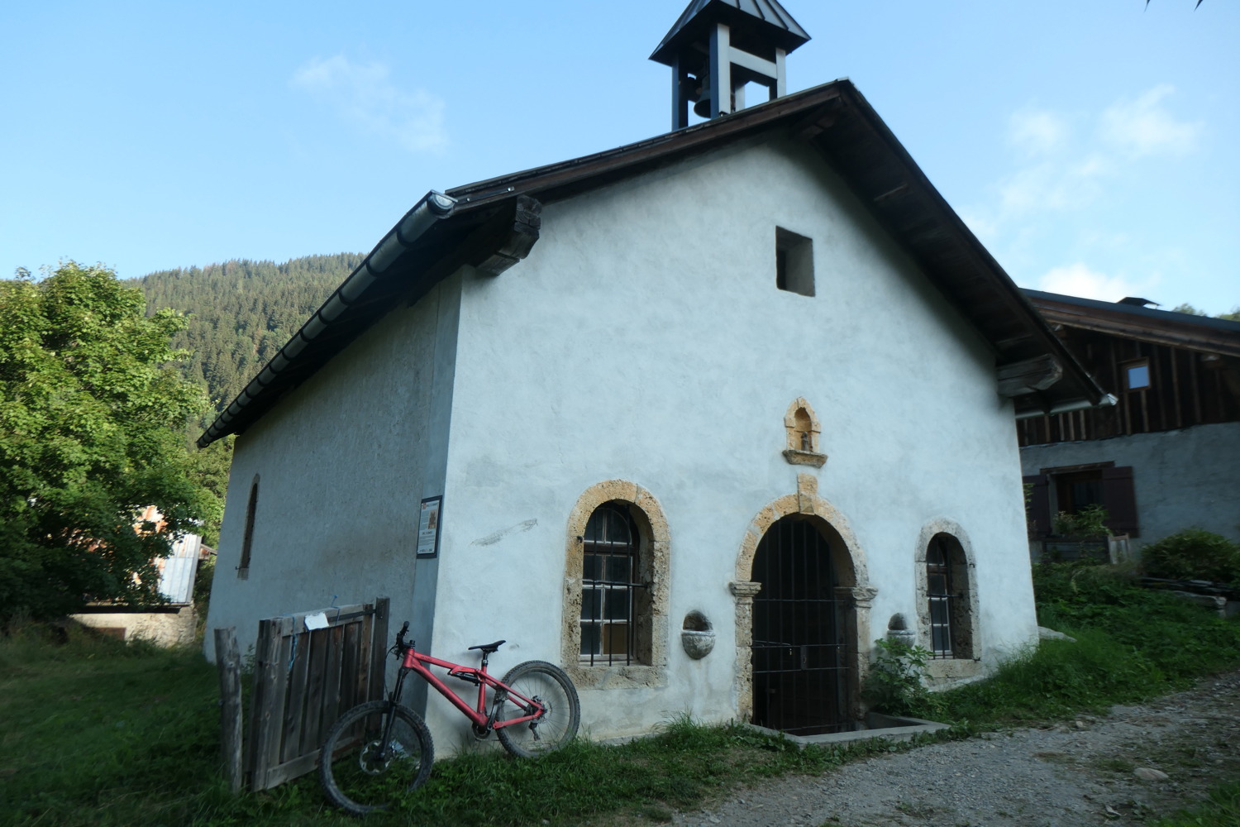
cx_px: 620
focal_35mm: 24
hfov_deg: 73.7
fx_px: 827
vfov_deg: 53.1
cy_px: 414
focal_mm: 8.8
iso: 200
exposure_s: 1/640
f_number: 3.3
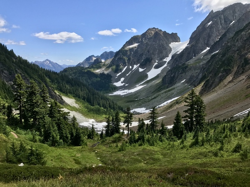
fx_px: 202
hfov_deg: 63.4
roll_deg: -0.1
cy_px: 94
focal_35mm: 28
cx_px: 125
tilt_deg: -7.1
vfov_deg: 49.7
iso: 20
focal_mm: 3.99
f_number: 1.8
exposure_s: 1/1996
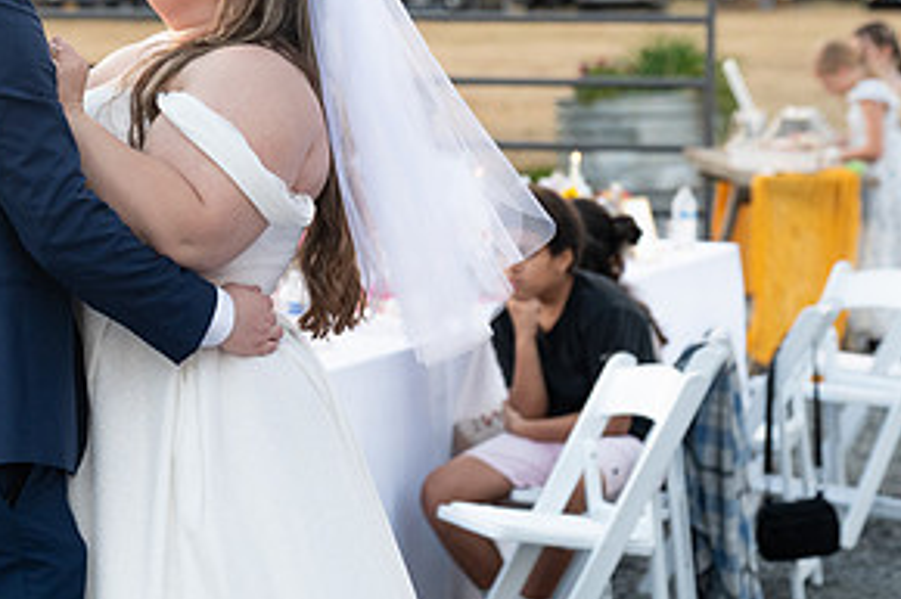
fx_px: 4202
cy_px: 182
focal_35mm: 168
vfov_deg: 8.2
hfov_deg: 12.2
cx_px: 112
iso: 1600
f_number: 4
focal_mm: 84
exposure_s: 1/500
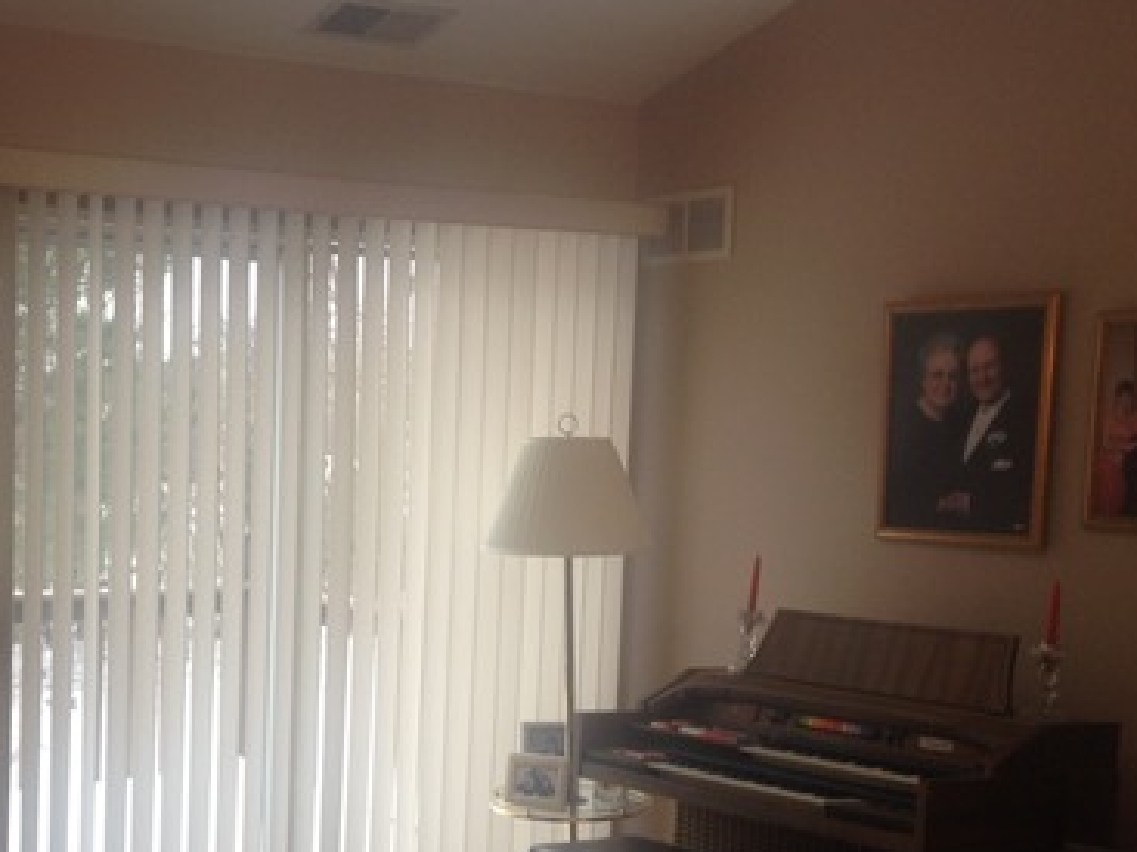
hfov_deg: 30.7
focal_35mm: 61
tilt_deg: -4.7
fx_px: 2003
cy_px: 620
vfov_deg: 23.8
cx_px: 192
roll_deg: -2.0
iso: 50
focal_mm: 4.28
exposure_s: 1/30
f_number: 2.4
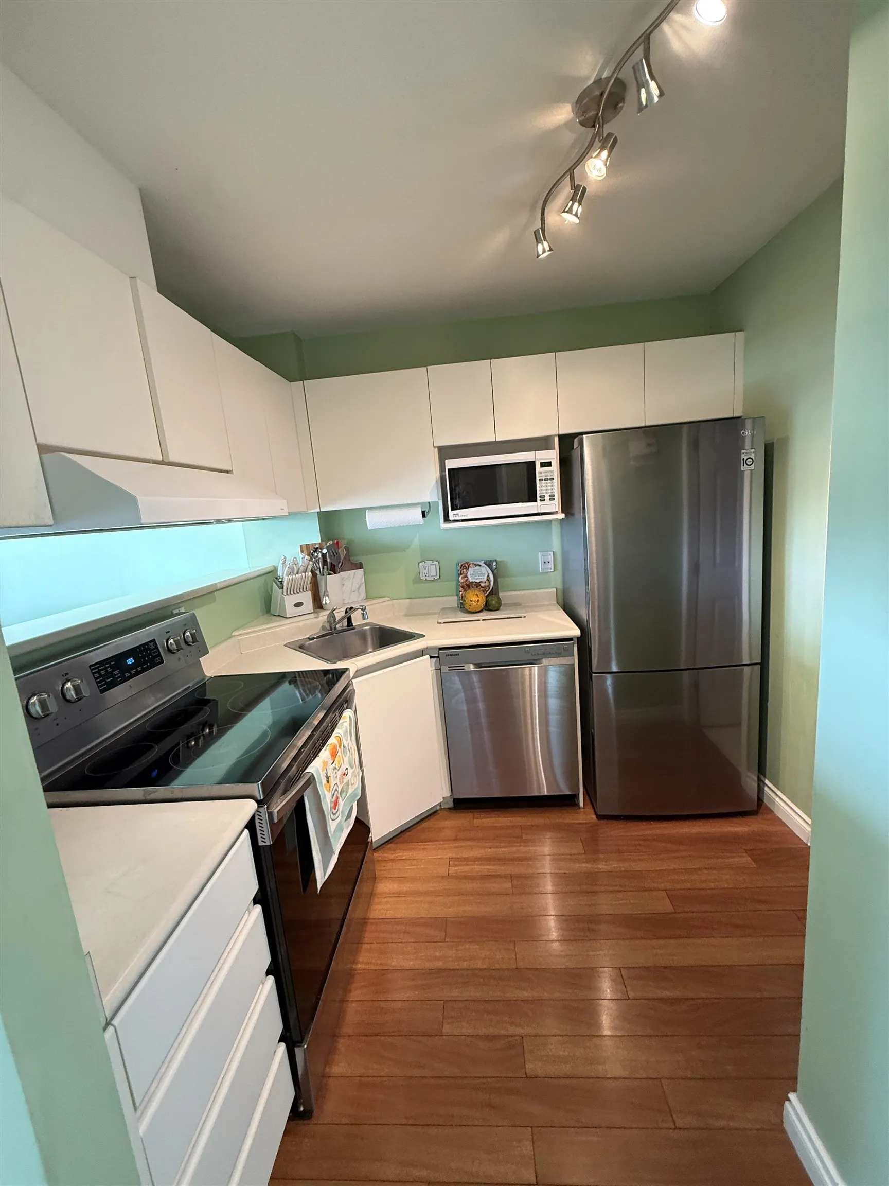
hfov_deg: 85.7
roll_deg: +3.7
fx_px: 479
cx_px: 444
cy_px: 593
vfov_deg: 102.1
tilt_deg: -7.7
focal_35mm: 14
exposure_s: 1/60
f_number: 2.2
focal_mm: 2.22
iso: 200
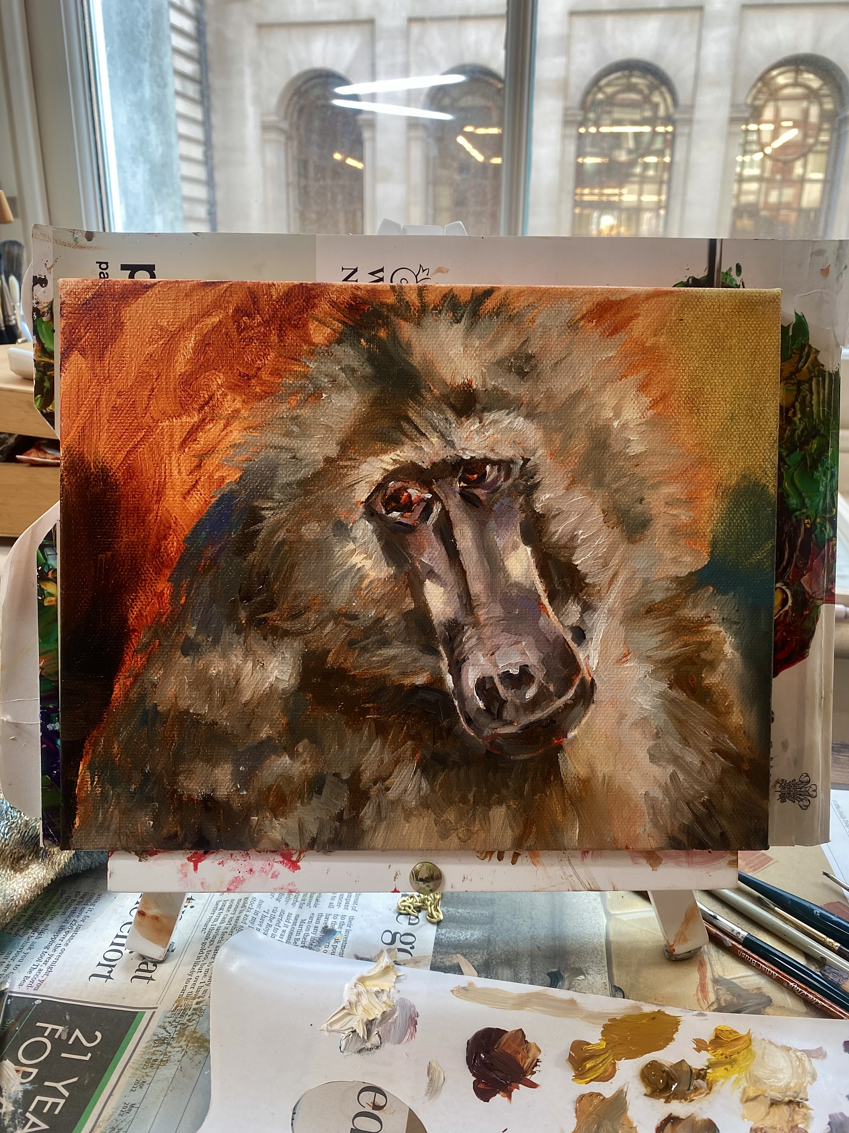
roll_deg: -1.6
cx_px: 424
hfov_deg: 53.1
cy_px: 566
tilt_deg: -17.6
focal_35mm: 26
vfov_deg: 67.3
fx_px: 850
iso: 64
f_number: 1.8
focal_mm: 4.25
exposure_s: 1/100
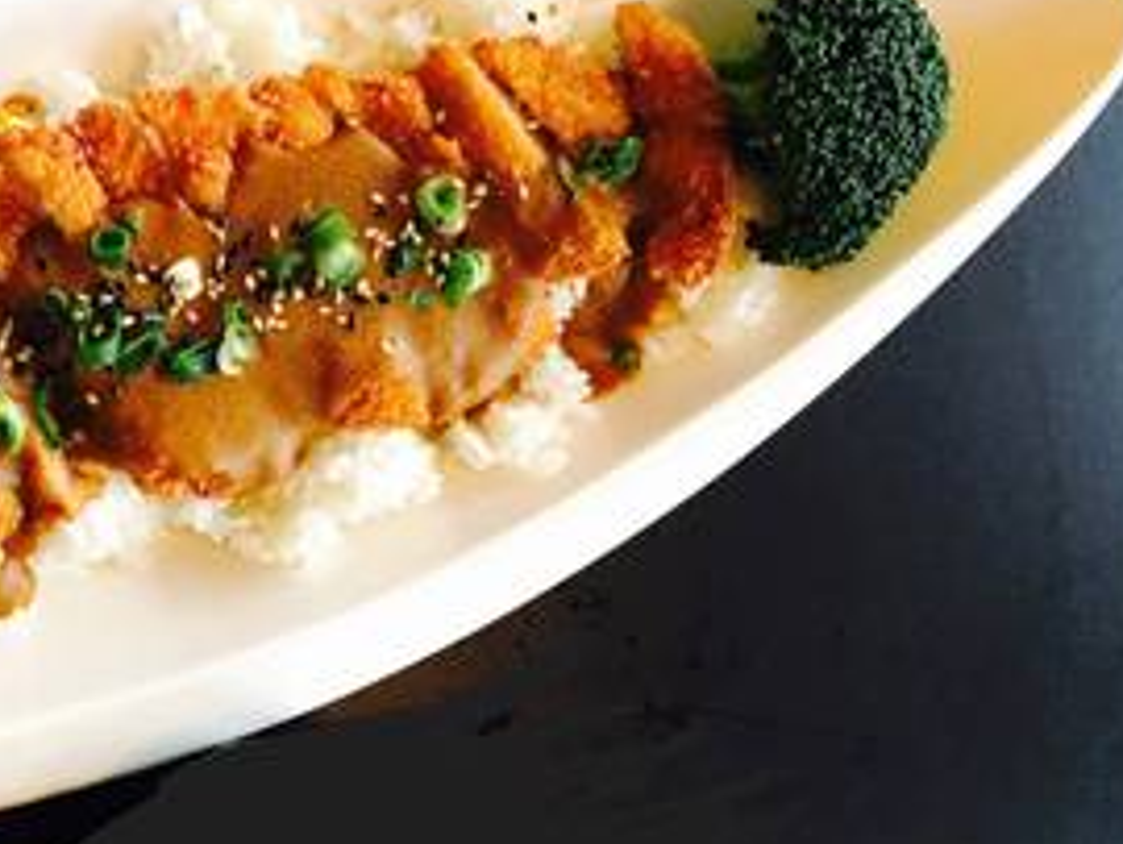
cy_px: 453
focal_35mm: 63
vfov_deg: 23.3
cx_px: 67
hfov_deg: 29.2
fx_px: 2046
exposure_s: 1/15
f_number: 2.2
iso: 32
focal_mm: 4.15
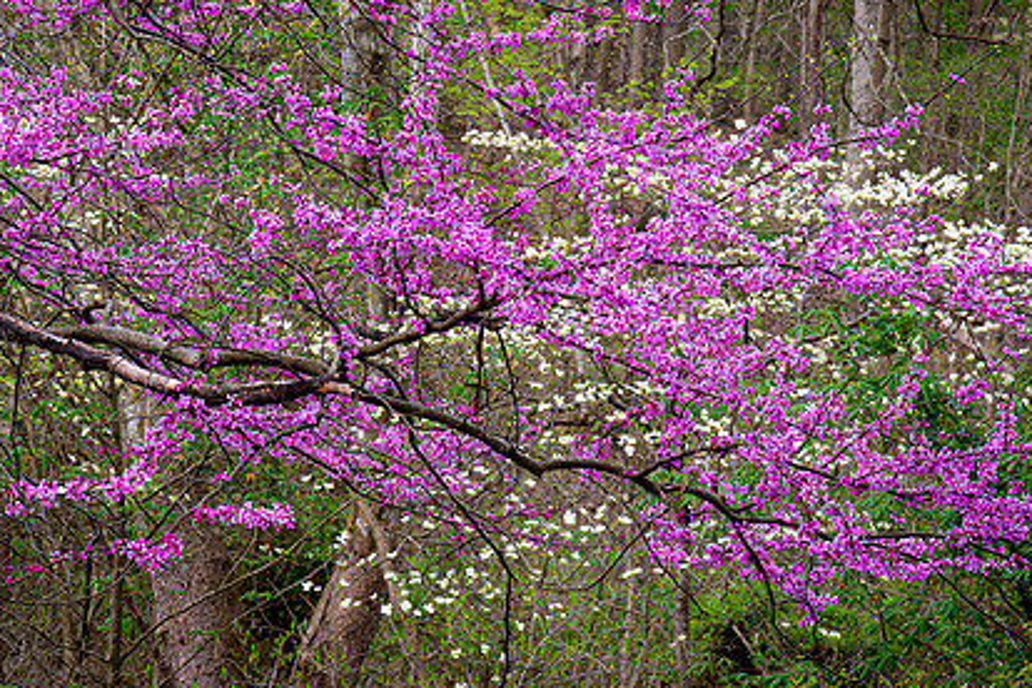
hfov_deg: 14.0
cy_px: 293
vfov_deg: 9.3
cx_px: 401
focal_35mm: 147
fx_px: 4214
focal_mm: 105
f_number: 11
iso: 100
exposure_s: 1/40
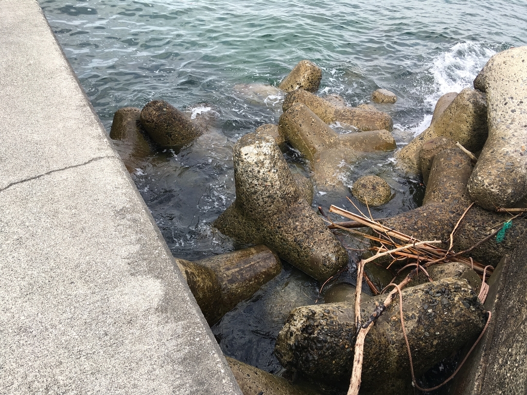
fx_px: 442
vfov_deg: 48.2
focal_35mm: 29
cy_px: 198
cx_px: 264
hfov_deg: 61.7
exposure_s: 1/366
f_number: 2.2
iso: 25
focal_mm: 4.15
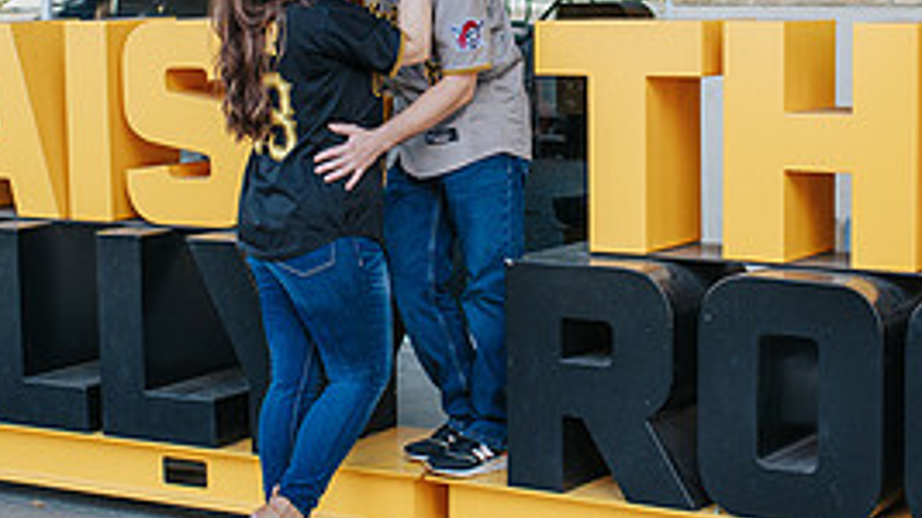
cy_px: 78
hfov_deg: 23.4
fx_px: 2224
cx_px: 496
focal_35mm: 91
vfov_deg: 13.2
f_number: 3.5
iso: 450
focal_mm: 35
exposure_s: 1/500
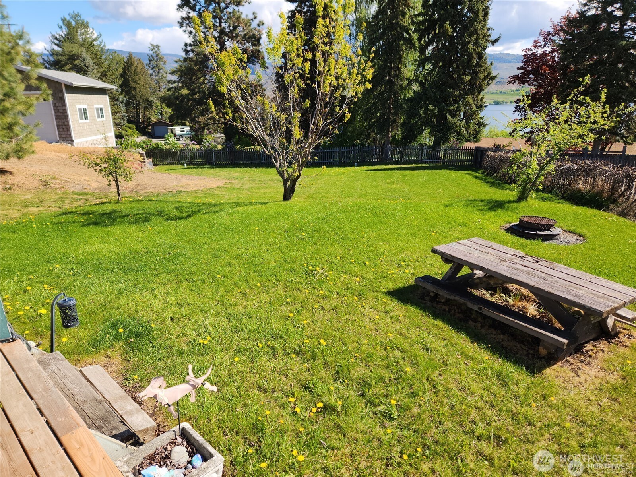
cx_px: 318
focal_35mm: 23
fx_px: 423
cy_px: 238
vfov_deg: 58.9
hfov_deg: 73.9
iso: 20
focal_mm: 5.4
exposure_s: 1/1126
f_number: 1.8
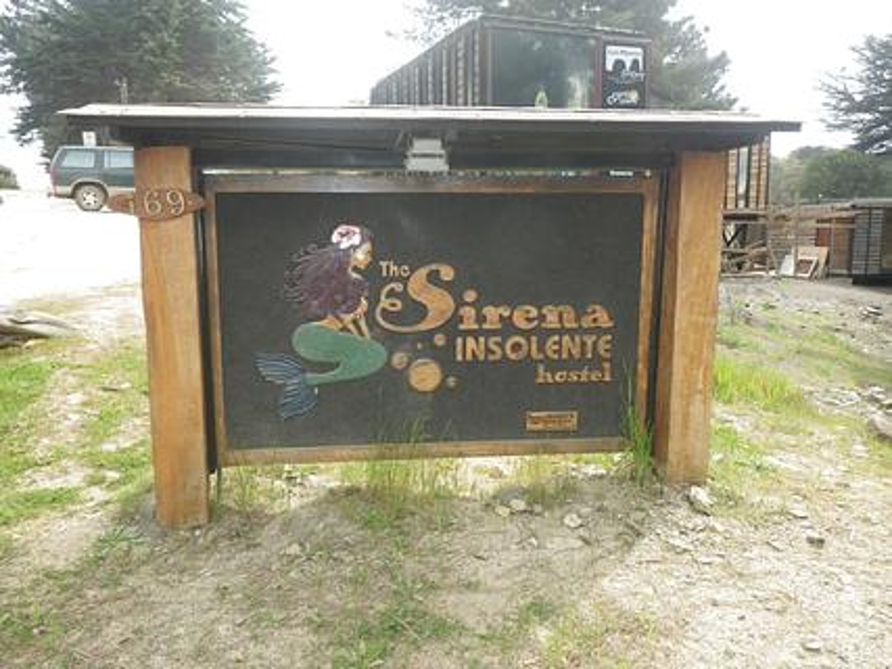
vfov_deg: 49.7
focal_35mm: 28
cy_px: 334
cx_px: 446
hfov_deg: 63.5
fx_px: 721
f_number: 4.2
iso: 100
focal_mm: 5
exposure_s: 1/160
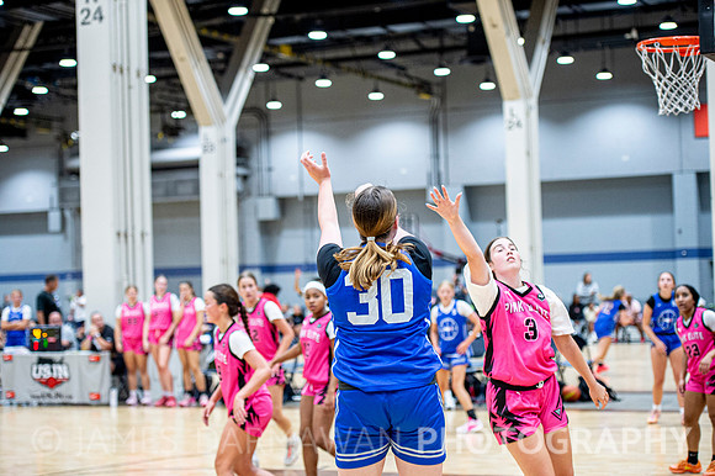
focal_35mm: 75
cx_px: 358
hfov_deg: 27.0
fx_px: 1489
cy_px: 238
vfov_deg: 18.2
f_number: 2.8
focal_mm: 75
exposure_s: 1/320
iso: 2000
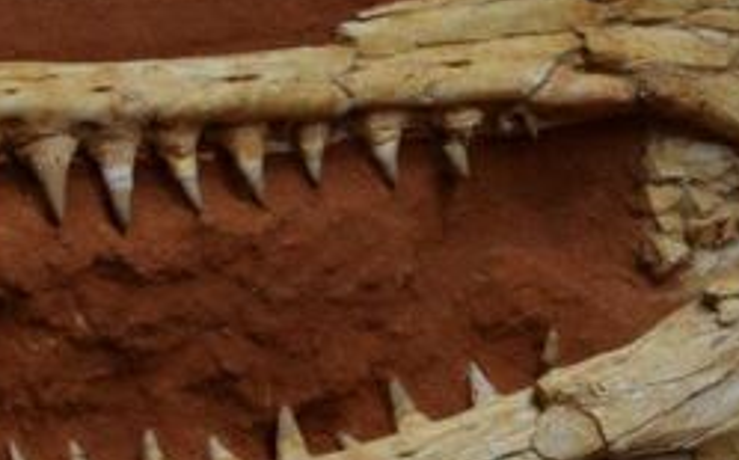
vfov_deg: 9.4
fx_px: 2762
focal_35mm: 137
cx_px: 585
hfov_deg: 15.1
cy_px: 536
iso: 100
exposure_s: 1/250
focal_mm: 35
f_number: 8
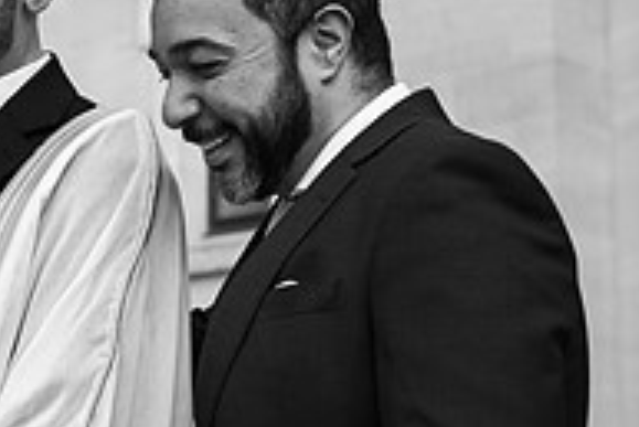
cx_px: -255
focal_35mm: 120
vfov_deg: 11.4
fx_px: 2132
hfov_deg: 15.9
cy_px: 177
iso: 200
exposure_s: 1/500
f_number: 3.5
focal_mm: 40
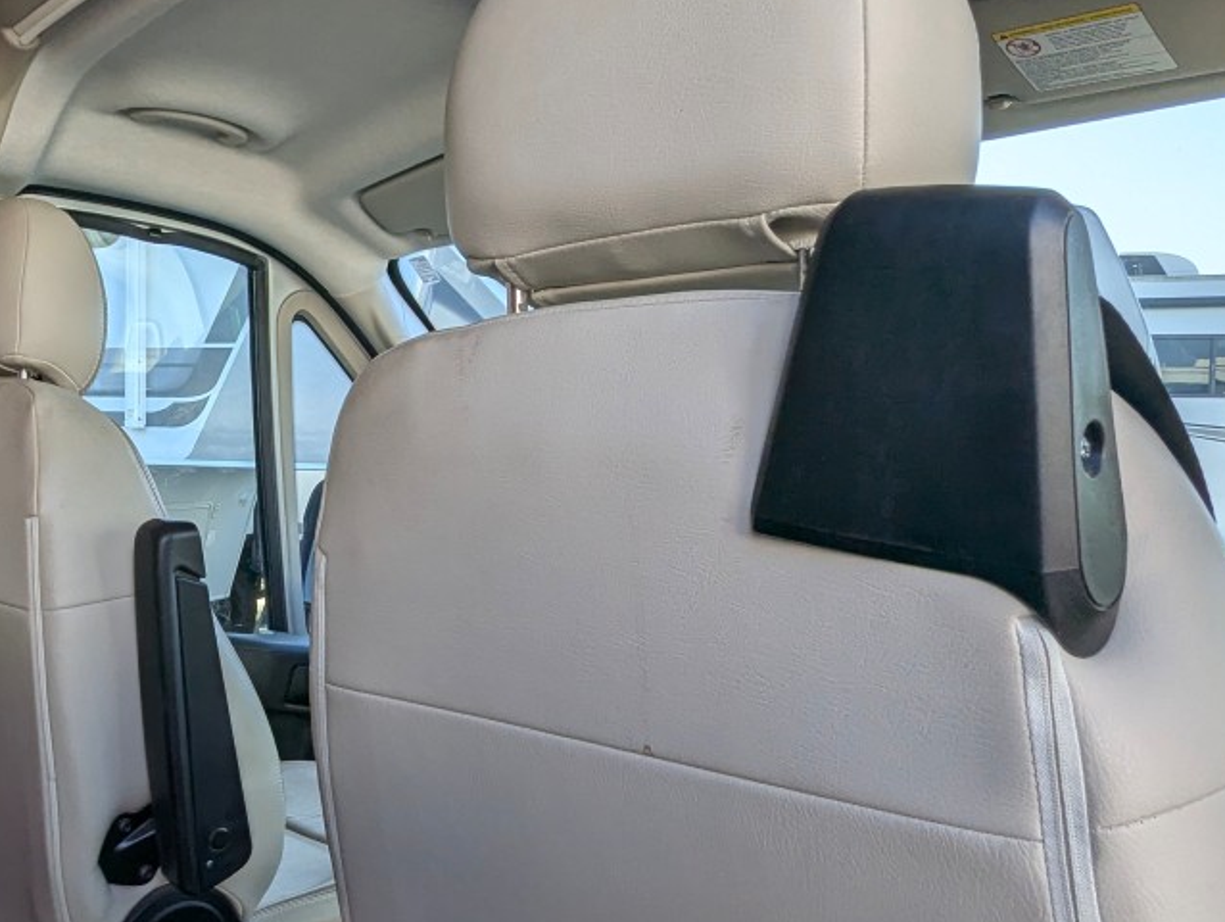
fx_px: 1240
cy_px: 503
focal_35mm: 35
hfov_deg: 50.6
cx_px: 318
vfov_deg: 40.7
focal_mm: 2.35
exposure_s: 1/469
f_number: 2.2
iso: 45
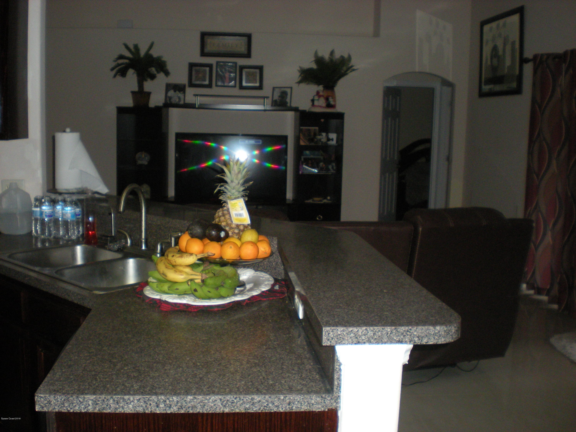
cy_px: 216
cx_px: 288
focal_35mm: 38
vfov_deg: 37.7
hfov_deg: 49.0
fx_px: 632
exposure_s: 1/60
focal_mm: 6.3
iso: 233
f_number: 3.1
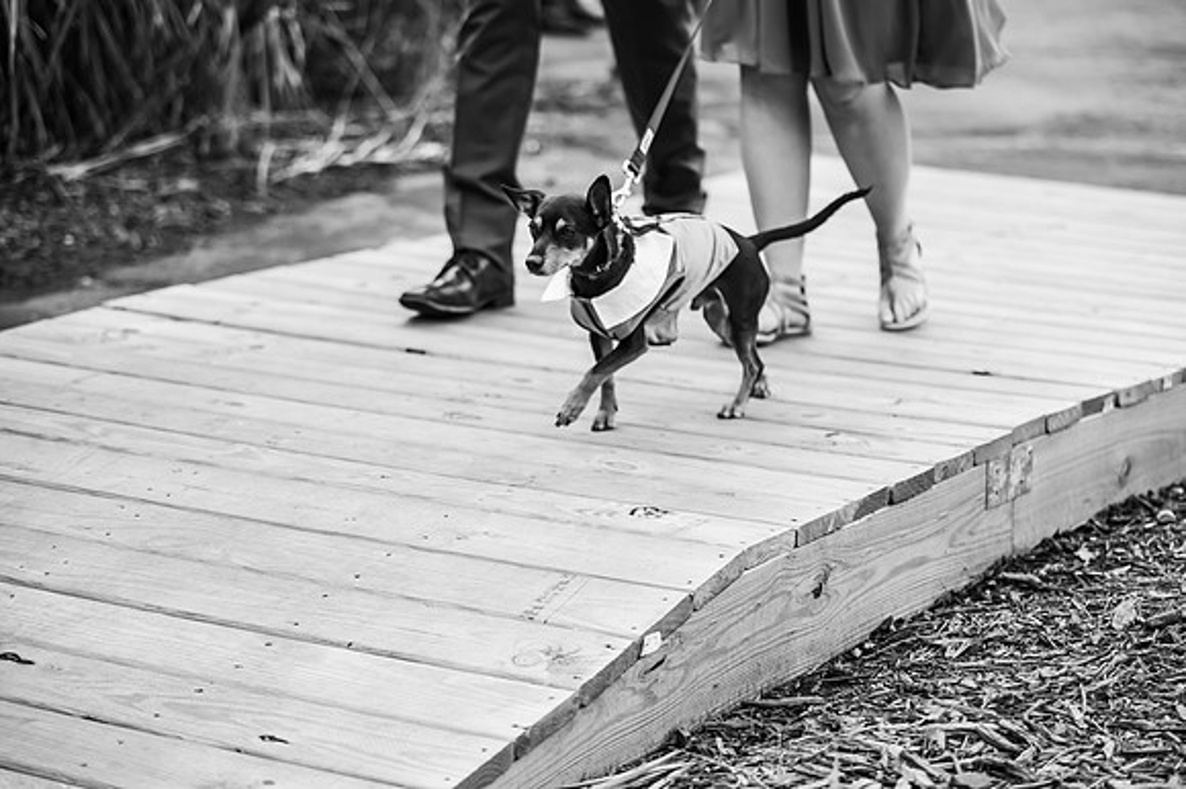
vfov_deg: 15.2
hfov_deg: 22.6
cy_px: 394
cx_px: 593
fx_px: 2963
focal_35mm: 90
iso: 400
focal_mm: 90
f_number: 2.8
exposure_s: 1/1000
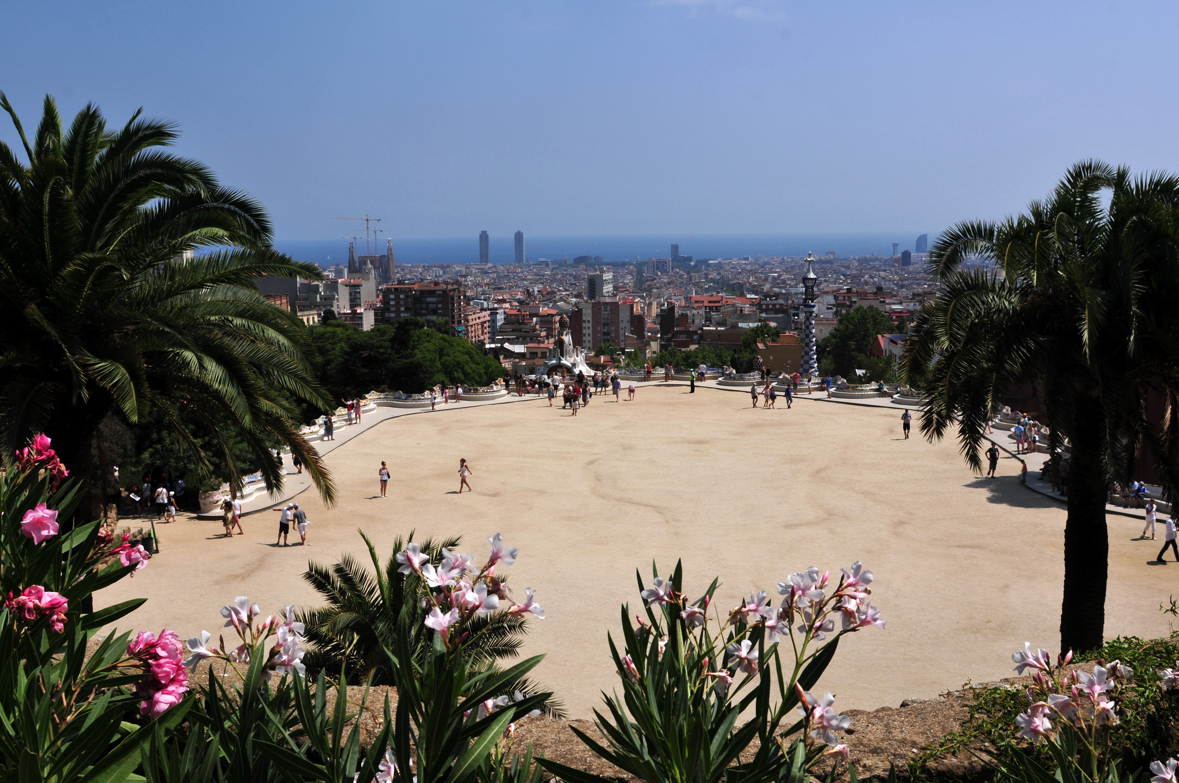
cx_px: 590
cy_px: 392
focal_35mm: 36
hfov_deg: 53.2
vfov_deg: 36.8
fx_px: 1178
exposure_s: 1/640
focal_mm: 24
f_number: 13
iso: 200
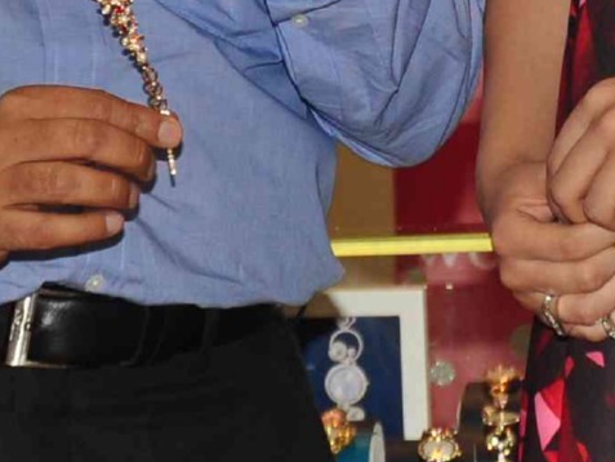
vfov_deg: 3.5
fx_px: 7517
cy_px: -418
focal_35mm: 423
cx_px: 625
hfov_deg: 4.7
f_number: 5.6
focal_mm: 62
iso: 400
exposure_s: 1/125
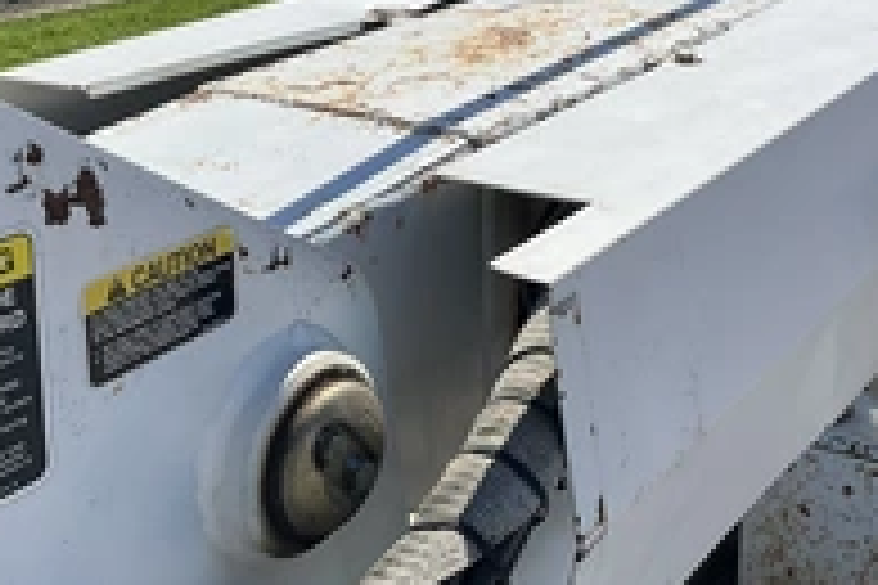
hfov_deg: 31.8
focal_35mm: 62
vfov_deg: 21.6
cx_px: 653
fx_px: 1512
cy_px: 99
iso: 25
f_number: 1.8
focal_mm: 3
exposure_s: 1/2801
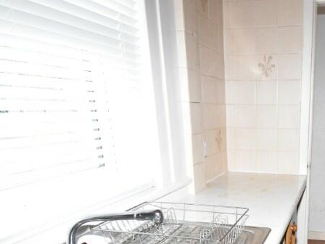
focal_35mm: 33
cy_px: 215
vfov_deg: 40.1
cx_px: 266
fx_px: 310
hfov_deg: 51.4
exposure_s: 1/125
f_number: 4.5
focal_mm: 10
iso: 5000
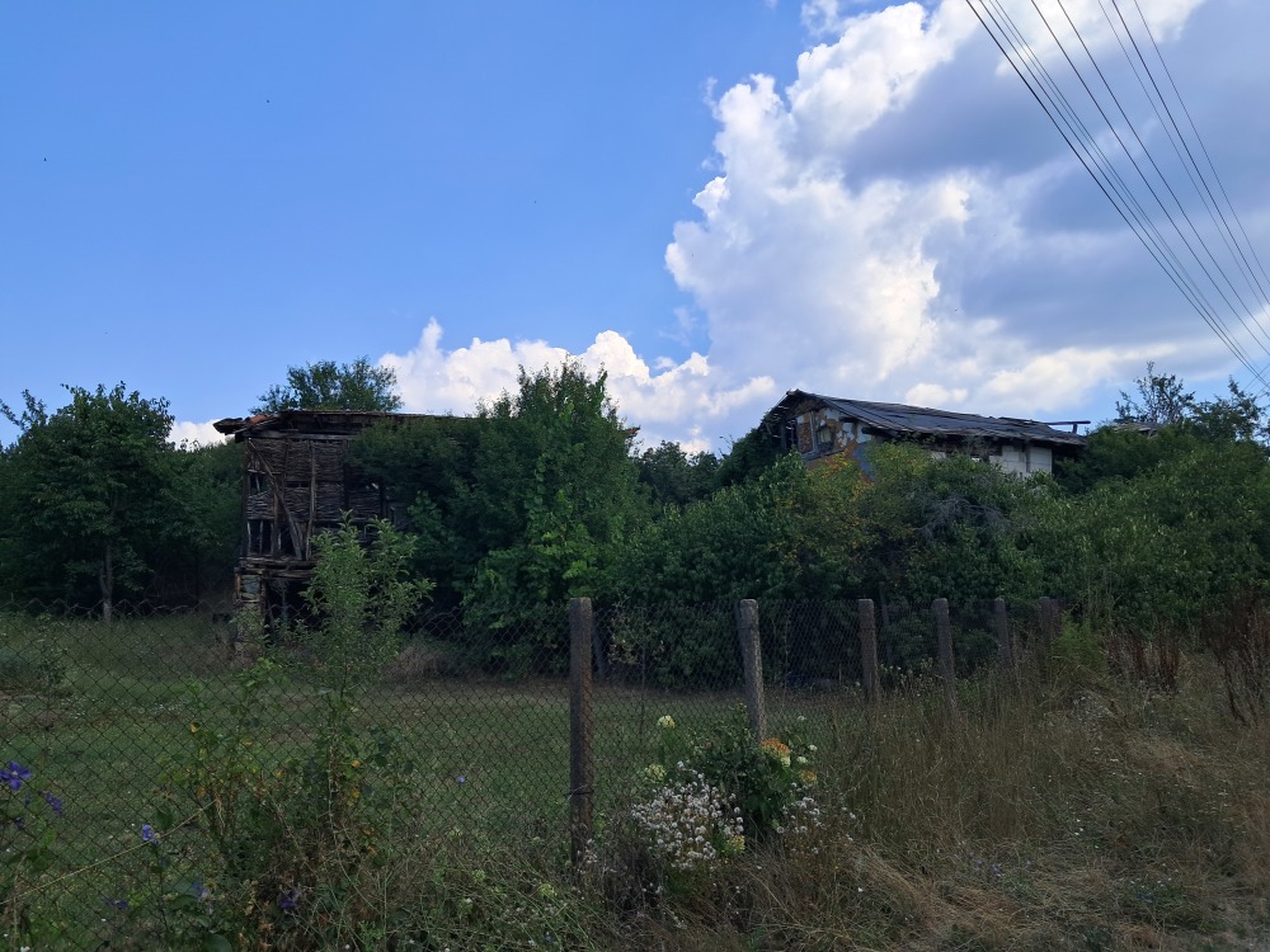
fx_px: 991
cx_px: 635
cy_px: 476
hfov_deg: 65.3
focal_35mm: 27
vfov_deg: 51.4
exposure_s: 1/648
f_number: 1.8
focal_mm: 4
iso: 50
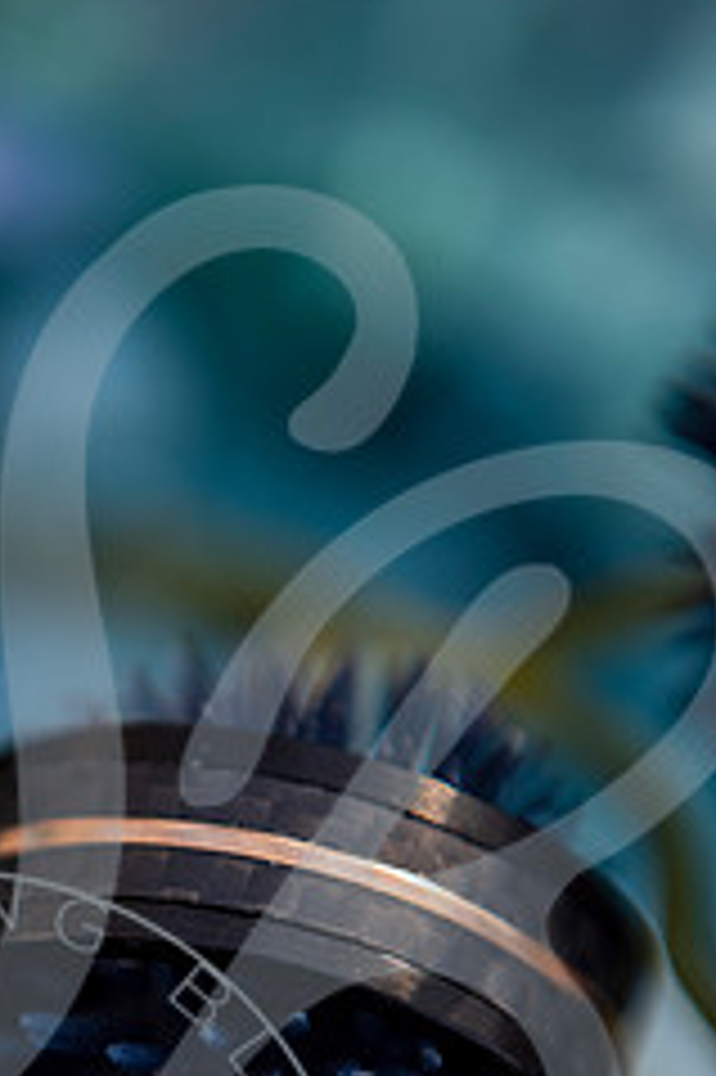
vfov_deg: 15.4
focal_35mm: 132
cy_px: 945
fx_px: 3943
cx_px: 149
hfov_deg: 10.3
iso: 100
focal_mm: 70
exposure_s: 1/125
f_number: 5
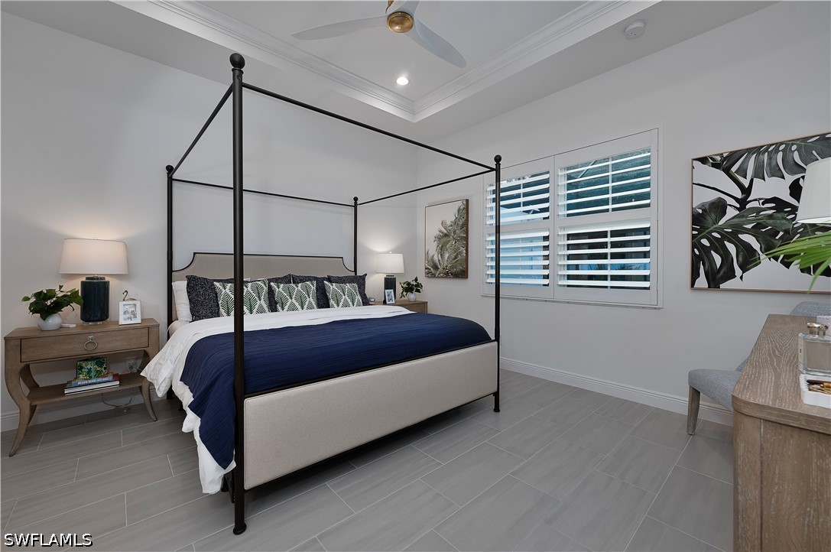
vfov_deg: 81.1
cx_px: 416
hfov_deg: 104.3
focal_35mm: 14
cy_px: 276
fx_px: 323
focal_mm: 14
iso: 100
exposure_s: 1/5
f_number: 8
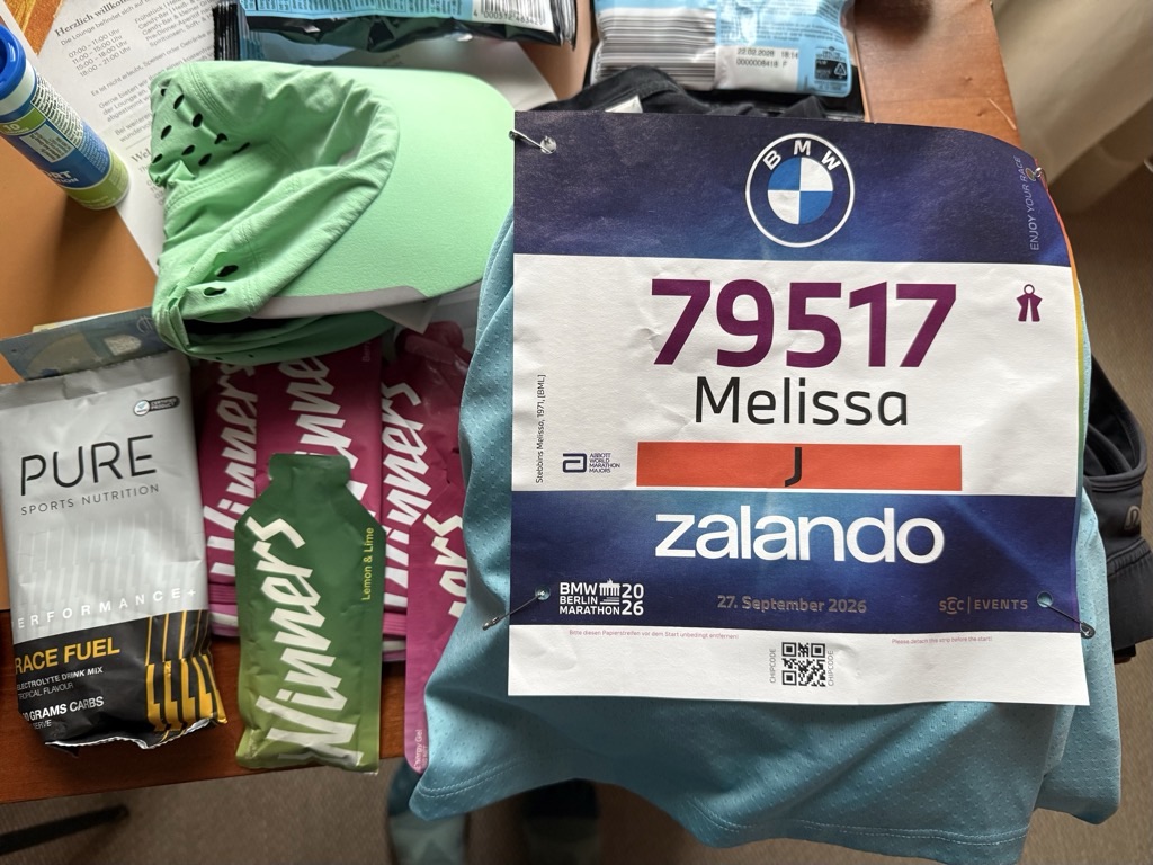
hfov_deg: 71.6
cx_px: 576
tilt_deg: -78.4
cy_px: 432
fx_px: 799
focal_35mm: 24
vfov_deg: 56.8
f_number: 1.78
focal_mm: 6.76
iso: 320
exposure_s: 1/60
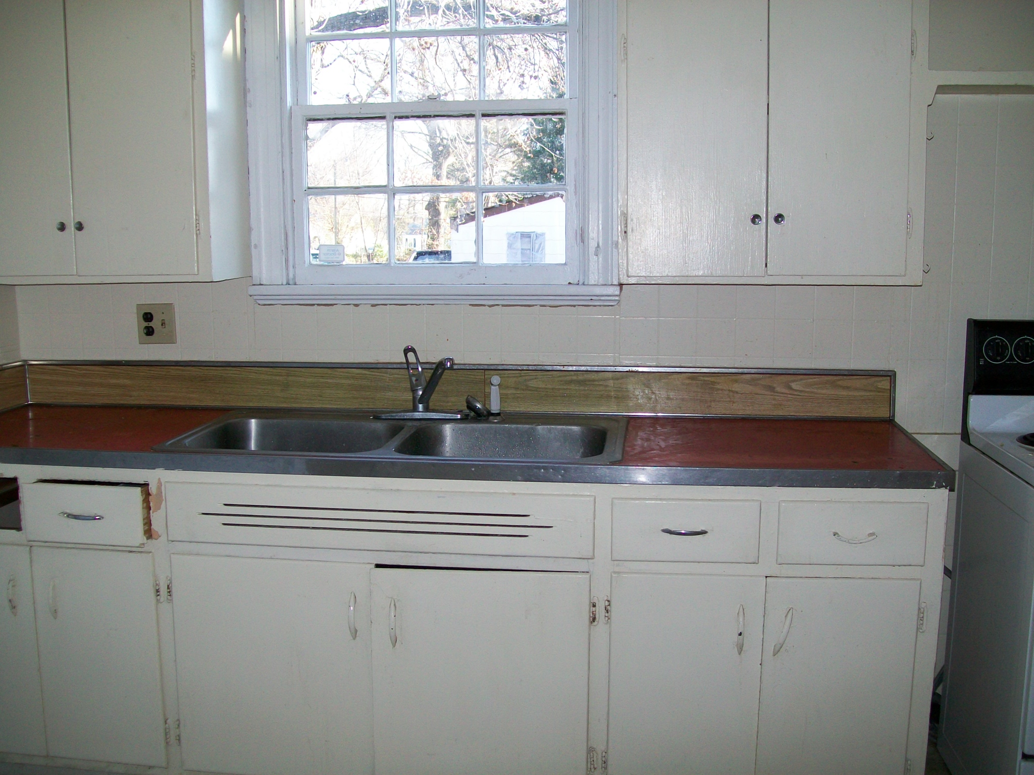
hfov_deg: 51.4
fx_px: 1075
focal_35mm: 36
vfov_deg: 39.7
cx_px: 517
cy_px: 388
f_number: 2.7
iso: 64
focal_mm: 6
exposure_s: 1/60
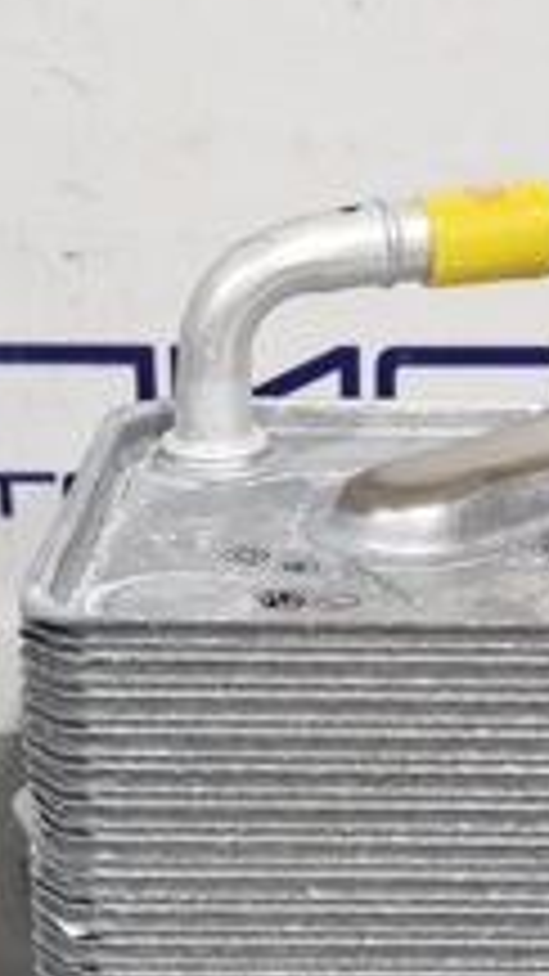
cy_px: 648
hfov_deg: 16.2
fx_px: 1916
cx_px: 428
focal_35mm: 74
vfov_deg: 28.4
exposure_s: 1/51
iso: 125
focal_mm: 5.54
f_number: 1.8
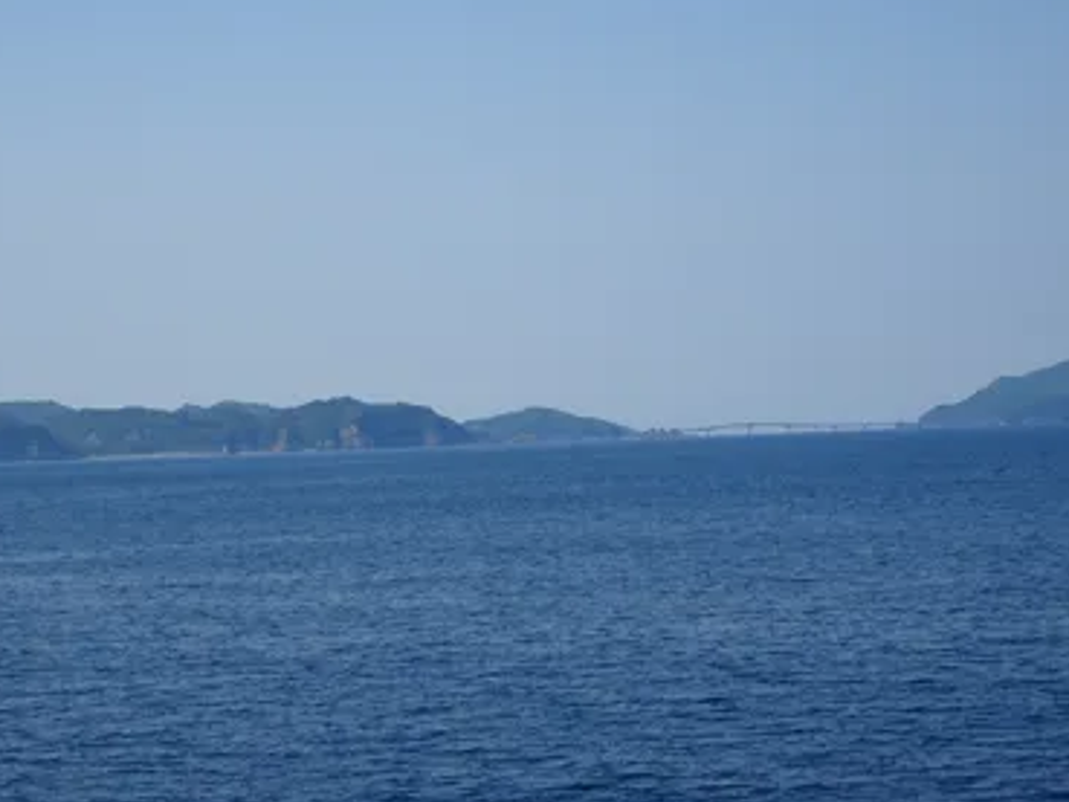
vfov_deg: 18.9
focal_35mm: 78
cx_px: 466
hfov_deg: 25.0
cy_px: 301
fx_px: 2410
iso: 80
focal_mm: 10.23
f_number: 4.5
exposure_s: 1/800
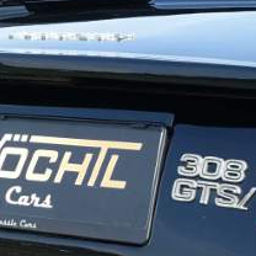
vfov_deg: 8.7
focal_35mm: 202
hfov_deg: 8.7
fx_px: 1690
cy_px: 178
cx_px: 137
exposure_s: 1/400
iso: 125
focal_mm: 15.94
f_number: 4
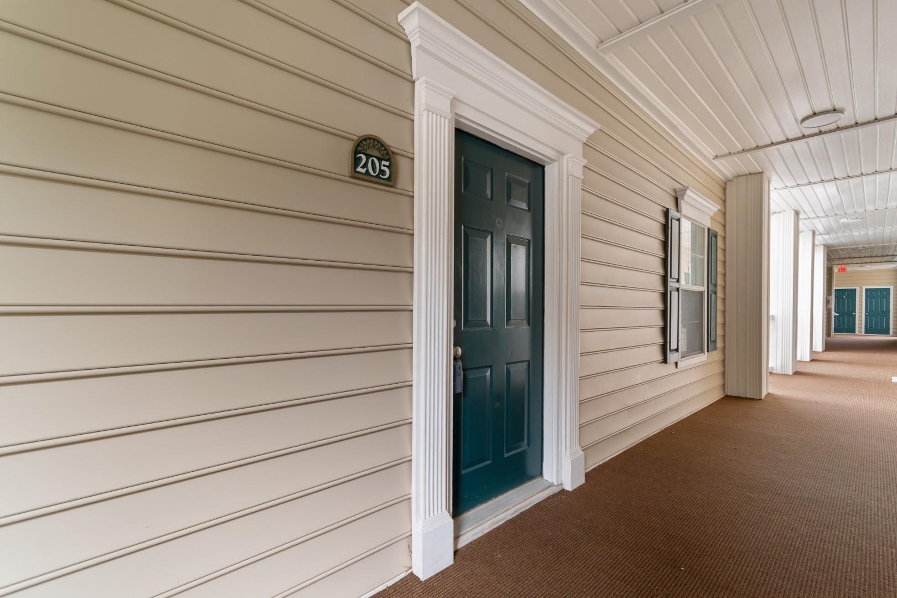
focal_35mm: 15
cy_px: 299
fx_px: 374
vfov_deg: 77.3
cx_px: 448
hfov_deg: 100.4
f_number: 4.5
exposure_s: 1/5
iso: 100
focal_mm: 10
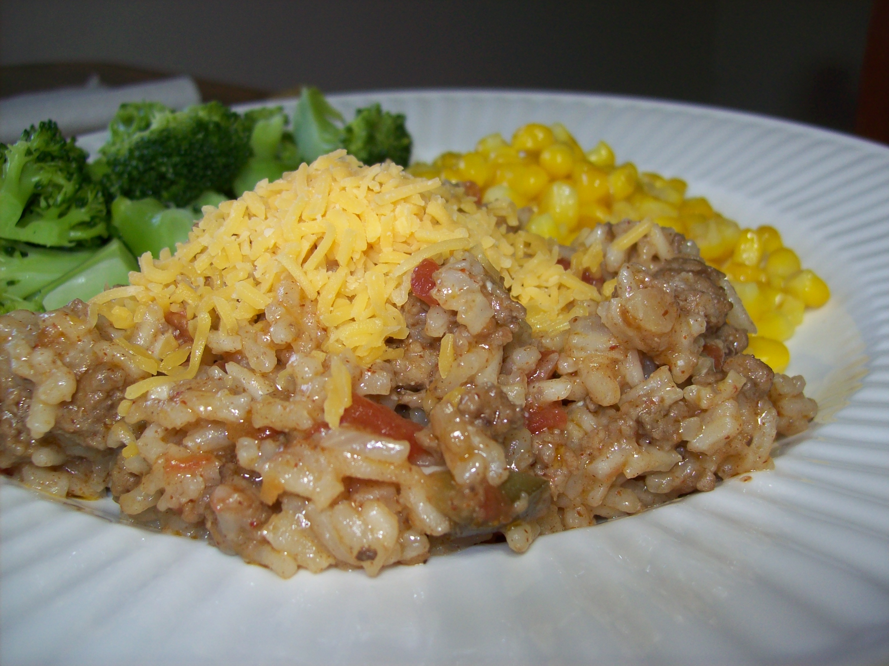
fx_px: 924
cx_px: 444
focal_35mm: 36
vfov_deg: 39.6
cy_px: 333
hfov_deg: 51.4
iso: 80
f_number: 2.7
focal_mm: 6
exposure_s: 1/64
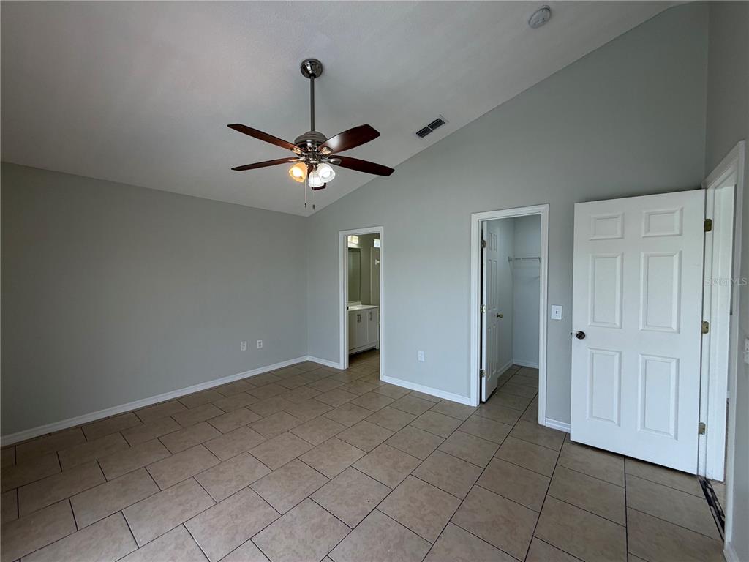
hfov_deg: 102.1
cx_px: 374
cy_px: 281
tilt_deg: -2.1
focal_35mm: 14
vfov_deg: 85.7
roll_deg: +0.6
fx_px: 303
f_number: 2.2
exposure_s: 1/120
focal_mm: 2.22
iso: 50
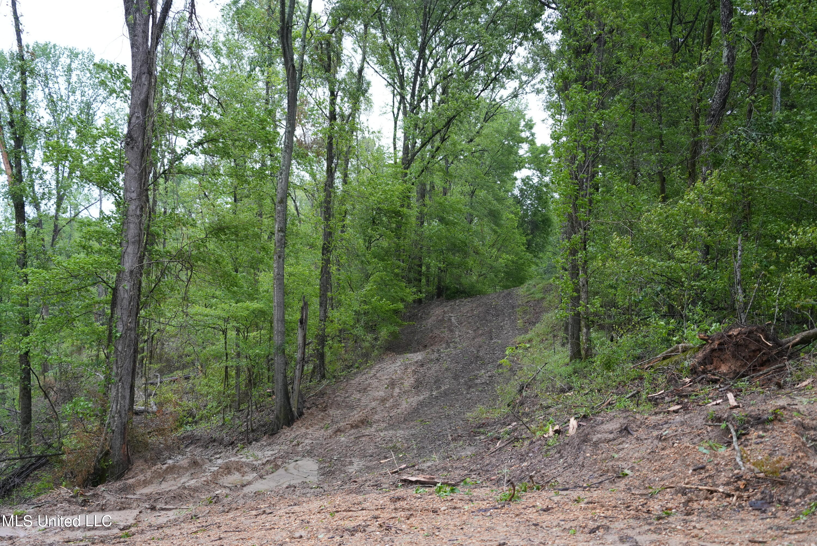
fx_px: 976
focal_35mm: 43
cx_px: 408
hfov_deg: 45.4
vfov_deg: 31.2
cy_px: 273
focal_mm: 43
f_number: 4
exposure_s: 1/160
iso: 640
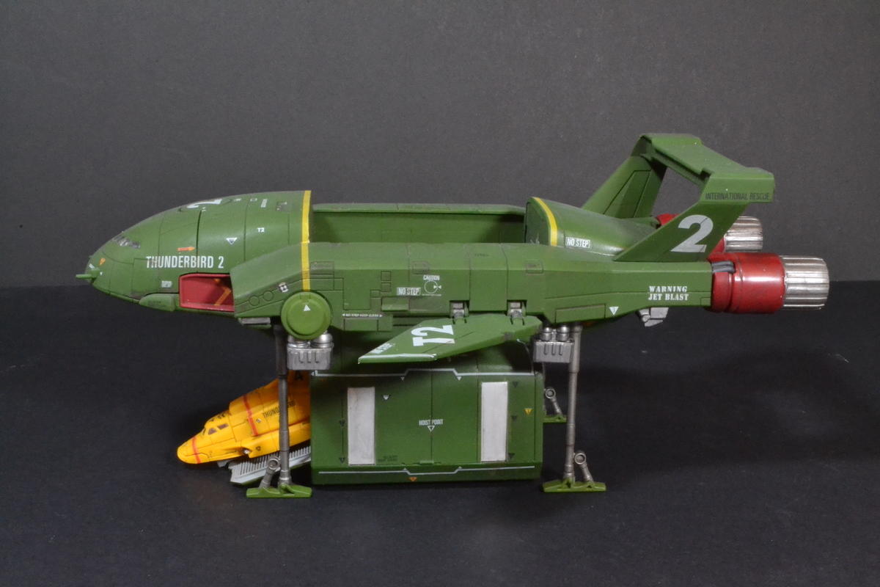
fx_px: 1283
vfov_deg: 25.8
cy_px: 294
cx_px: 440
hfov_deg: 37.9
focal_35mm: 52
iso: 3200
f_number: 32
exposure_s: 1/2
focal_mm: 35
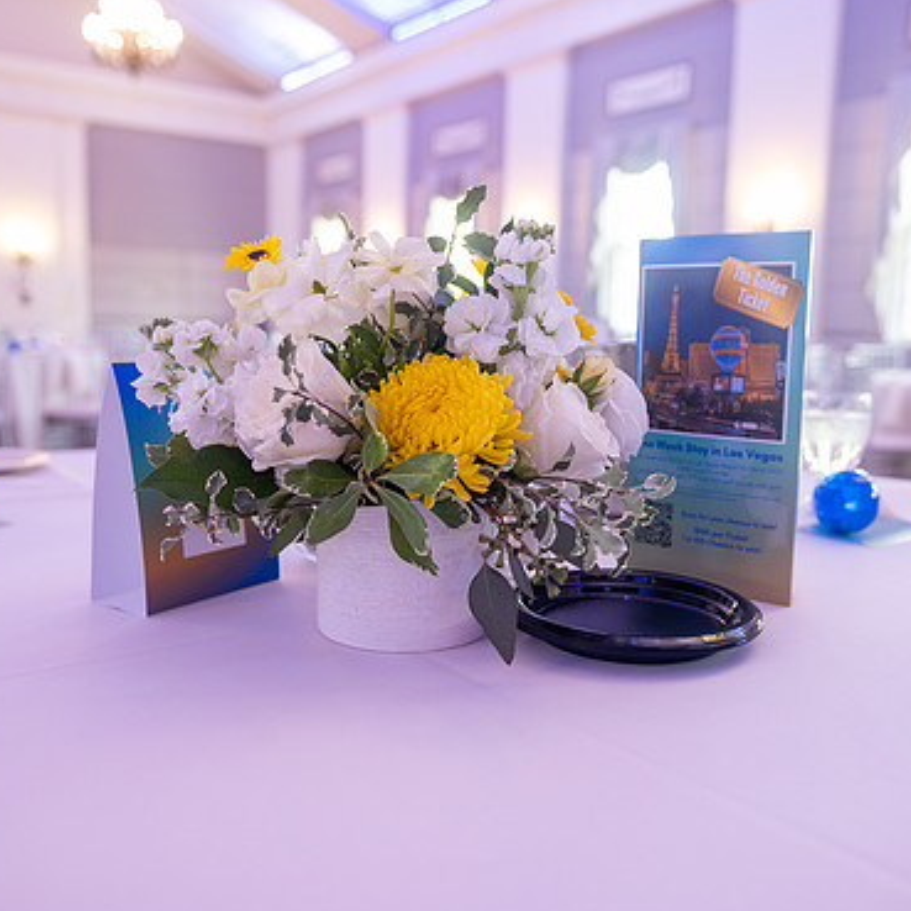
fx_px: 953
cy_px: 452
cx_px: 484
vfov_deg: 51.1
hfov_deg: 51.1
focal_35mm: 32
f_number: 3.2
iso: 1000
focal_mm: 24
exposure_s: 1/60
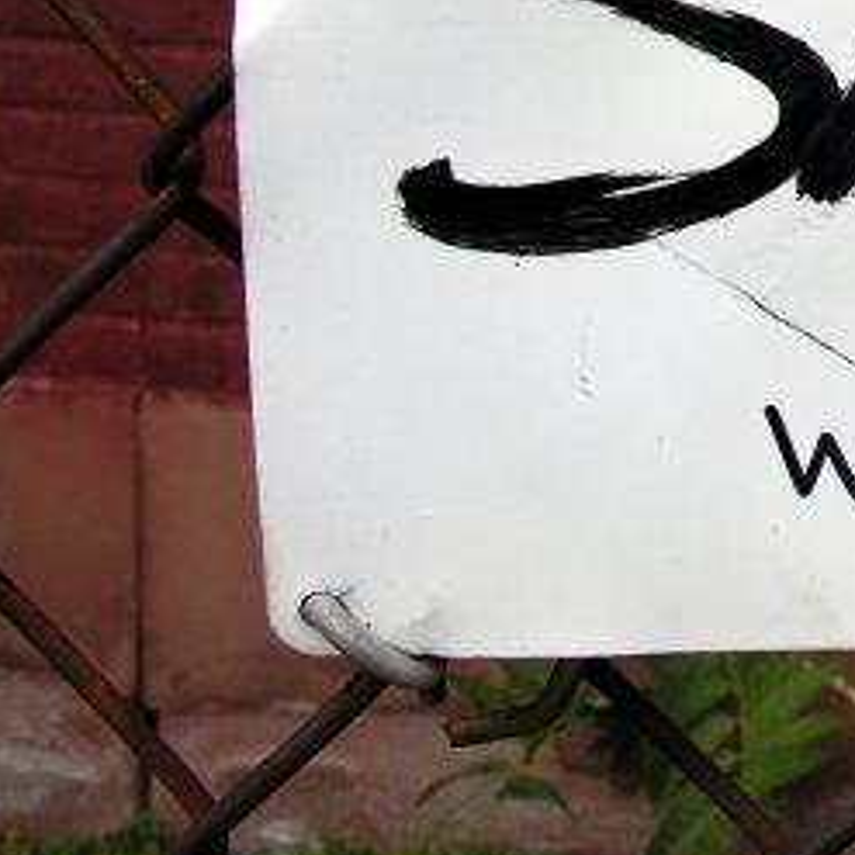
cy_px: -159
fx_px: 2794
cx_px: 1374
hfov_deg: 15.7
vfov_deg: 16.7
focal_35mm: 100
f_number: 5.6
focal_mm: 8.9
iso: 50
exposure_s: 1/144
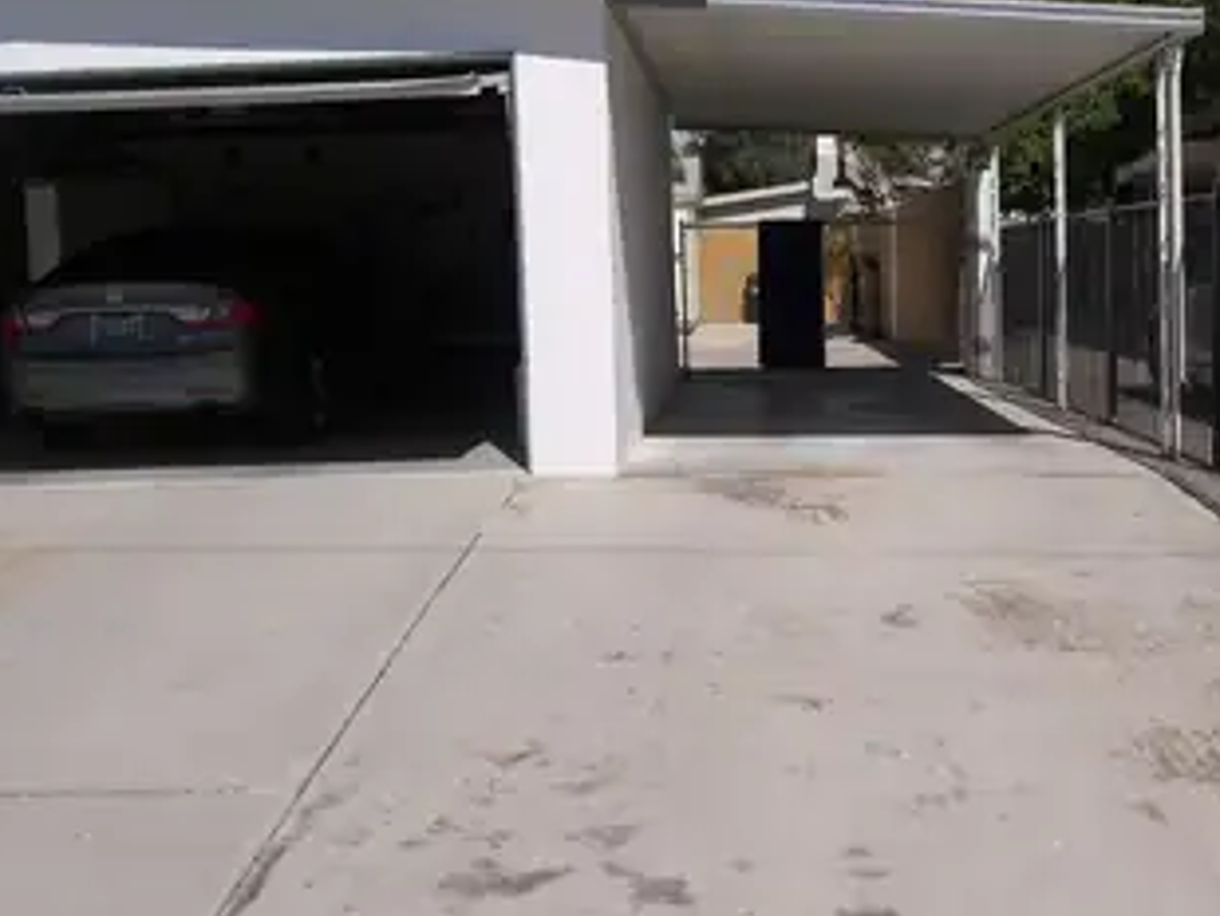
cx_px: 723
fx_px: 1551
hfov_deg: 42.8
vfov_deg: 32.9
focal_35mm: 44
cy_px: 407
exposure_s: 1/1250
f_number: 4
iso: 50
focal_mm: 7.2
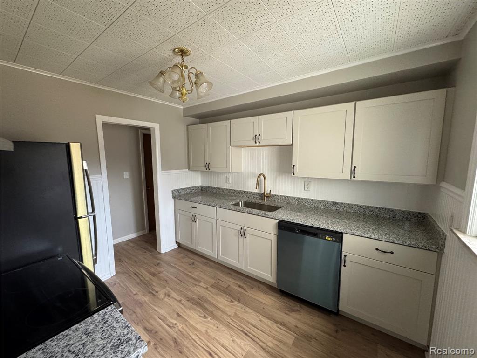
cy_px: 179
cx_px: 238
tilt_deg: -6.6
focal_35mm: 14
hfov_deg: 102.1
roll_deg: +0.0
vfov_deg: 85.7
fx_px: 193
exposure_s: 1/60
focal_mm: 2.22
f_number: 2.2
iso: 500
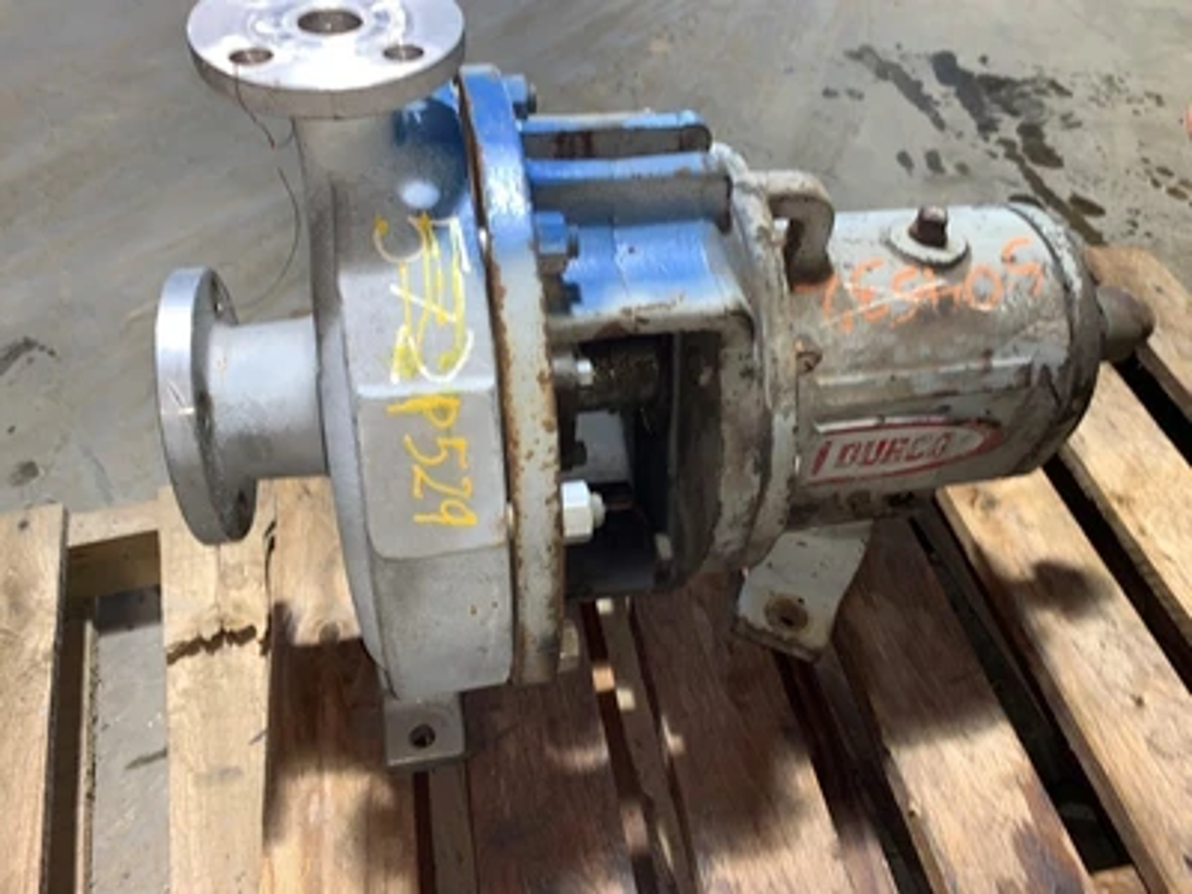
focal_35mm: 26
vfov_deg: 53.1
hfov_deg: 67.3
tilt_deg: -48.0
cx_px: 596
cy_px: 447
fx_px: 895
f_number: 1.8
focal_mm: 4.25
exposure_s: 1/34
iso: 25
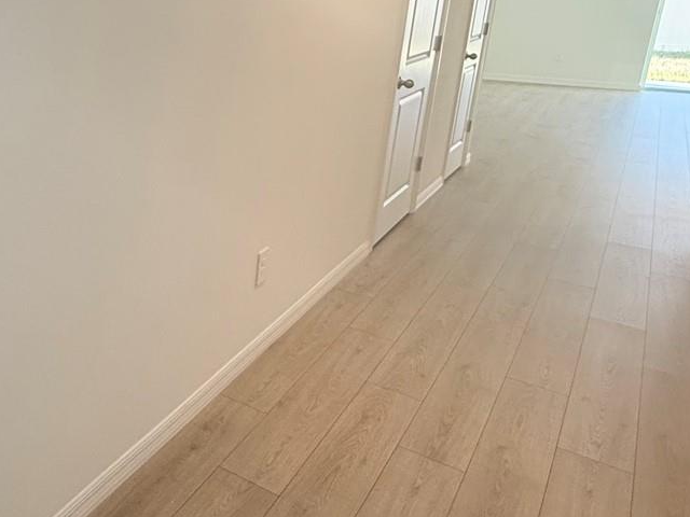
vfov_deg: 40.2
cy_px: 173
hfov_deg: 45.2
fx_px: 698
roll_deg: +0.4
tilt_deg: -15.2
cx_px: 13
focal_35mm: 35
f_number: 2.2
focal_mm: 2.22
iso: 200
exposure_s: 1/60
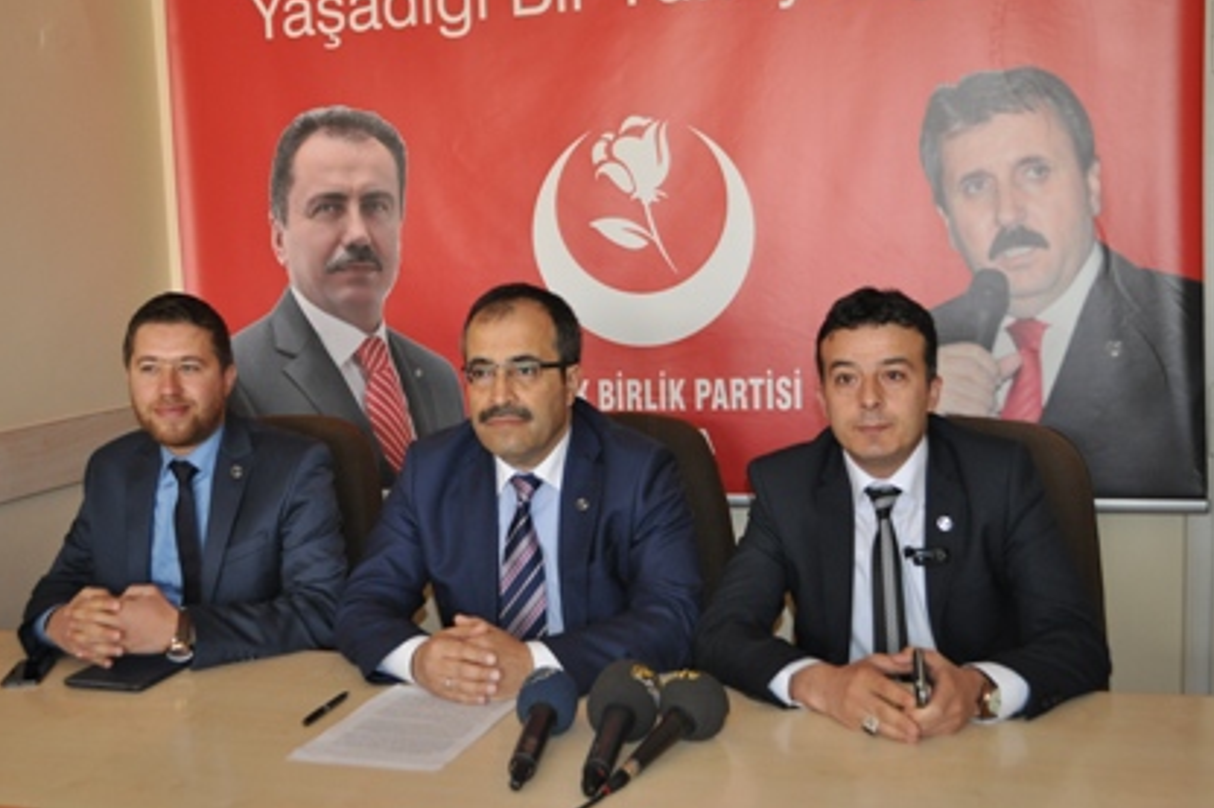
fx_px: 1416
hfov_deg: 46.4
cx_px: 604
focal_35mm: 42
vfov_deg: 31.9
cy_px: 405
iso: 800
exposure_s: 1/60
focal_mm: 26
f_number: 4.2
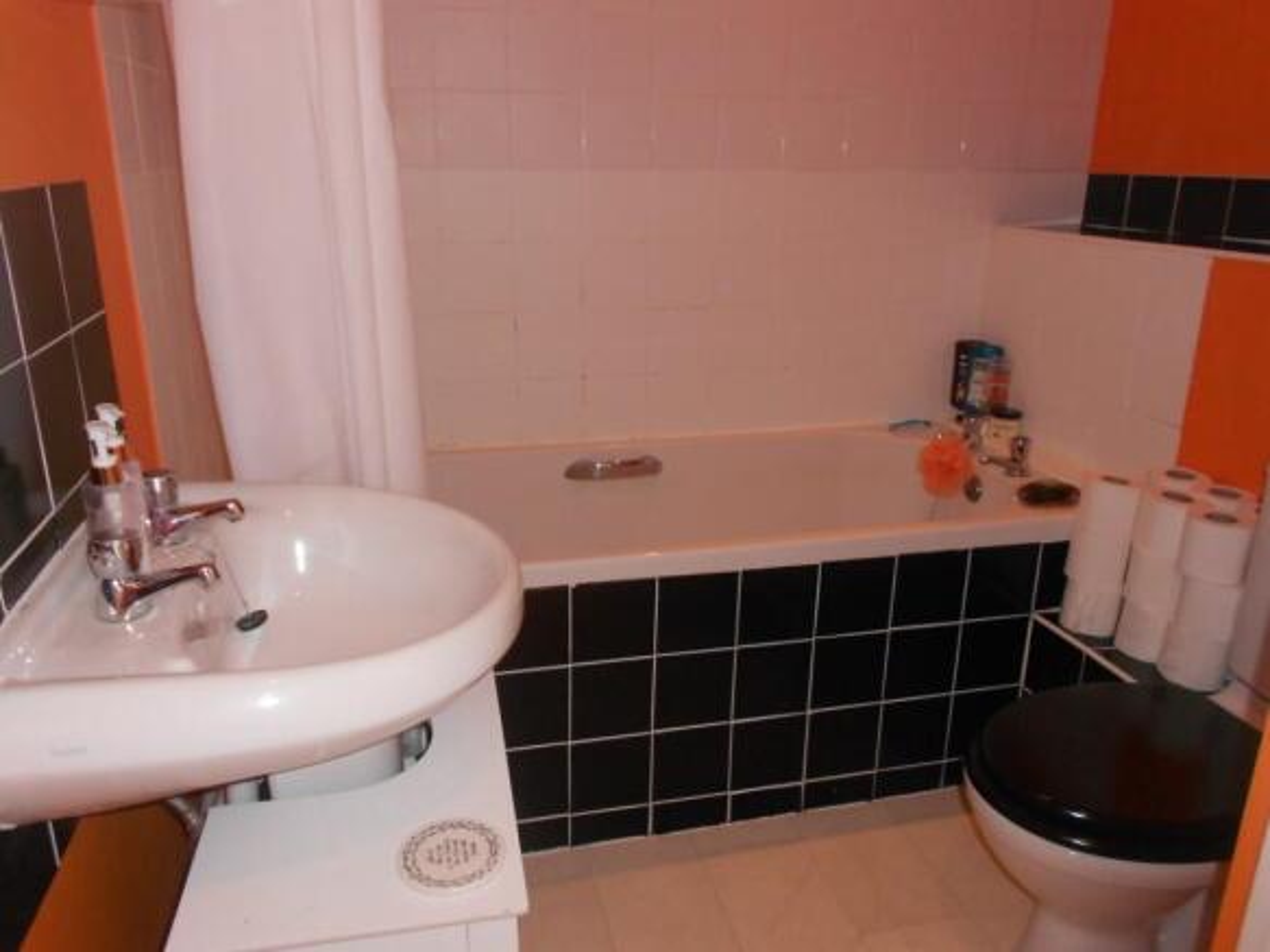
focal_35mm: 26
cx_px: 635
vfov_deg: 53.0
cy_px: 476
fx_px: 954
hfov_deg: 67.3
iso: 200
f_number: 3.2
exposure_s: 1/25
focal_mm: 4.6
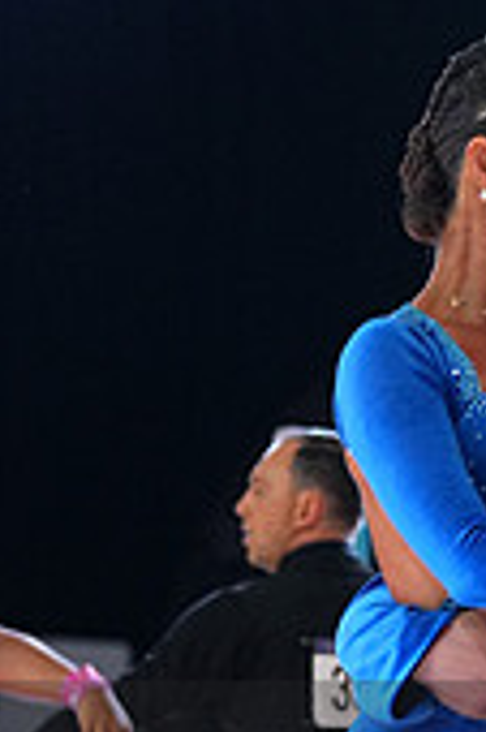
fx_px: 6919
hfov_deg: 4.0
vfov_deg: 6.0
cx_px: 484
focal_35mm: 341
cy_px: 827
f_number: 4
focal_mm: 100
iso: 2000
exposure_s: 1/400
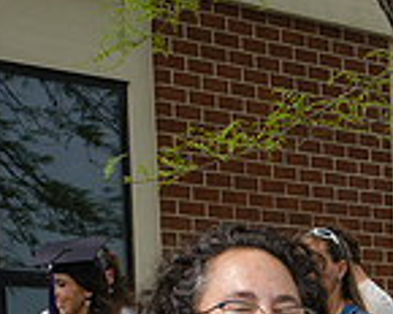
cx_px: 615
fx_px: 1314
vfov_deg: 12.7
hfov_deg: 15.5
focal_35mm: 113
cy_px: 516
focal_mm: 20
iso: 400
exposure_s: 1/250
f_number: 10
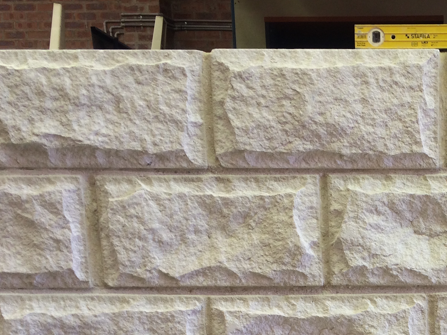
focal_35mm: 66
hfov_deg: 27.8
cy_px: 366
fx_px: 852
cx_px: 438
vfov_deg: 21.2
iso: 40
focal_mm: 4.12
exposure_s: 1/50
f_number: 2.2
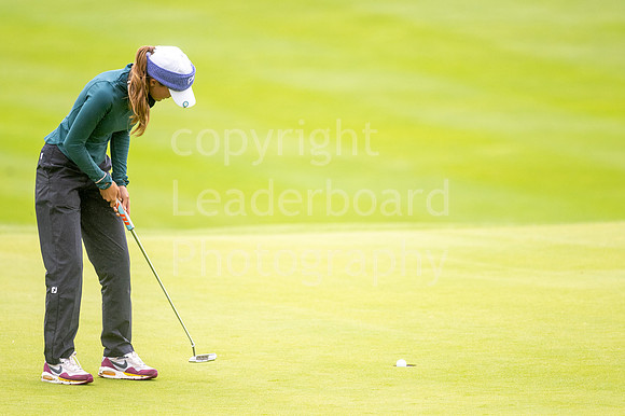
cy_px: 208
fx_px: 7808
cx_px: 312
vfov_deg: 3.1
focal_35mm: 450
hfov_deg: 4.6
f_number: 4
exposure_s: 1/1600
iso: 320
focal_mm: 300
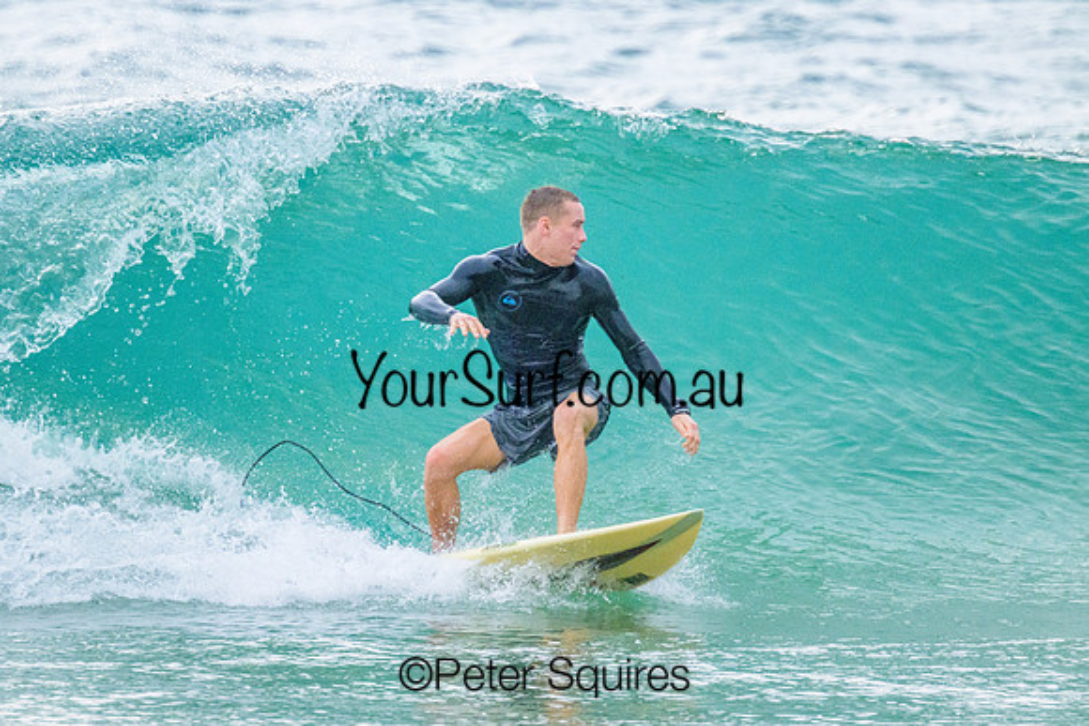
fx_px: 25969
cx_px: 510
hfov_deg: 2.4
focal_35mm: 858
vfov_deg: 1.6
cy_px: 366
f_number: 11
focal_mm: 800
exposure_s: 1/2000
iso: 5000
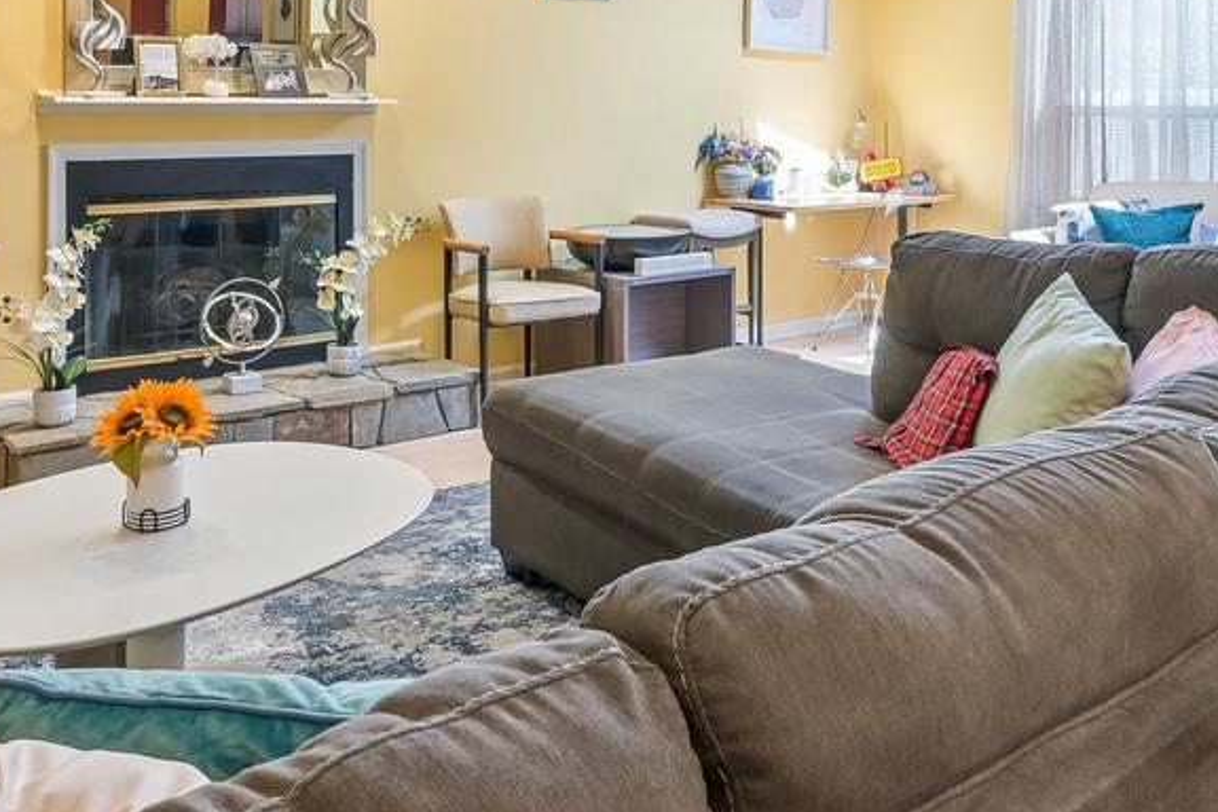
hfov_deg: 54.4
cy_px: 140
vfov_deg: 36.3
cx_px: 617
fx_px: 1184
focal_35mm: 35
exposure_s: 1/15
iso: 400
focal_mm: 14
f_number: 11
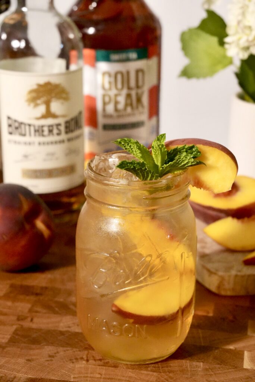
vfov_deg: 27.0
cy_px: 191
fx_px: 796
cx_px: 128
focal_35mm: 75
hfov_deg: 18.2
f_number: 6.3
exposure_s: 1/100
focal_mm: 50
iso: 5000
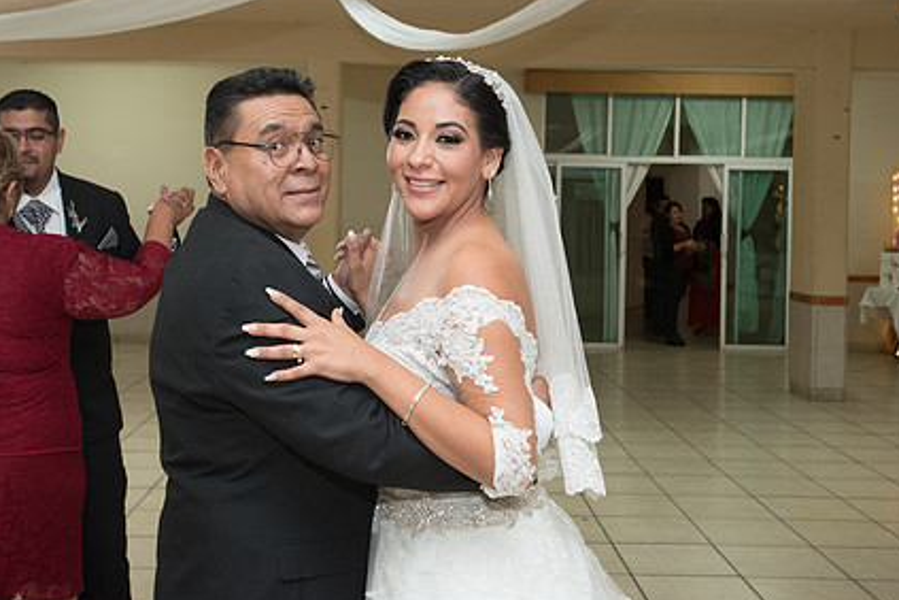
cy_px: 220
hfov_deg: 41.1
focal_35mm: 48
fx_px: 1199
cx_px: 406
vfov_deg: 28.0
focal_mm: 35
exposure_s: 1/100
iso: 1600
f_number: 3.5
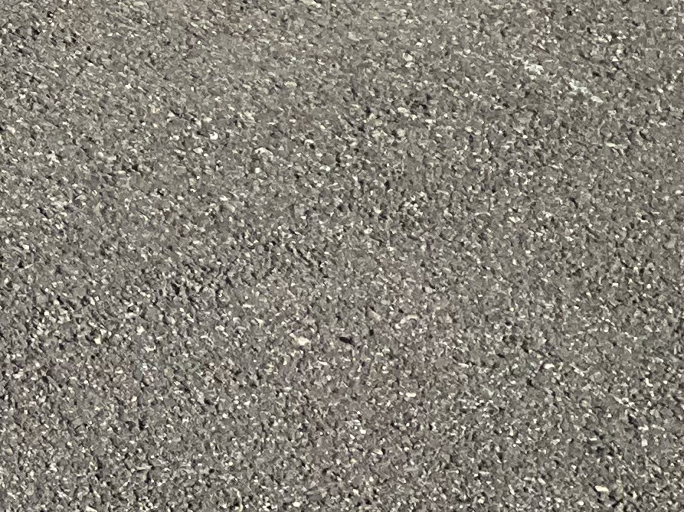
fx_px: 2587
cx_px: -672
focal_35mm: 131
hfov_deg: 13.1
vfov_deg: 10.6
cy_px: -439
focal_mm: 3
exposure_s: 1/4065
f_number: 1.8
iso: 25
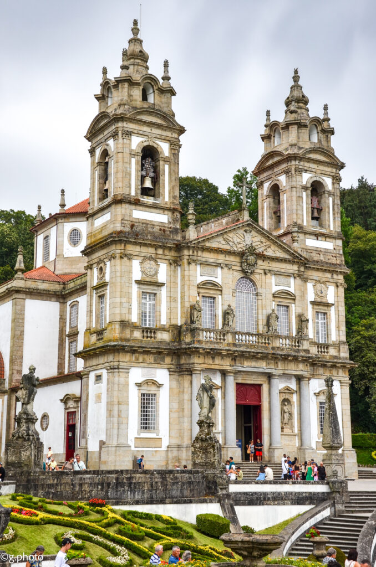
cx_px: 188
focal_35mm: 52
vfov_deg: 37.9
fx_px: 826
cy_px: 284
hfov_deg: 25.6
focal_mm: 35
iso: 100
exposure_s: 1/320
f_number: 7.1
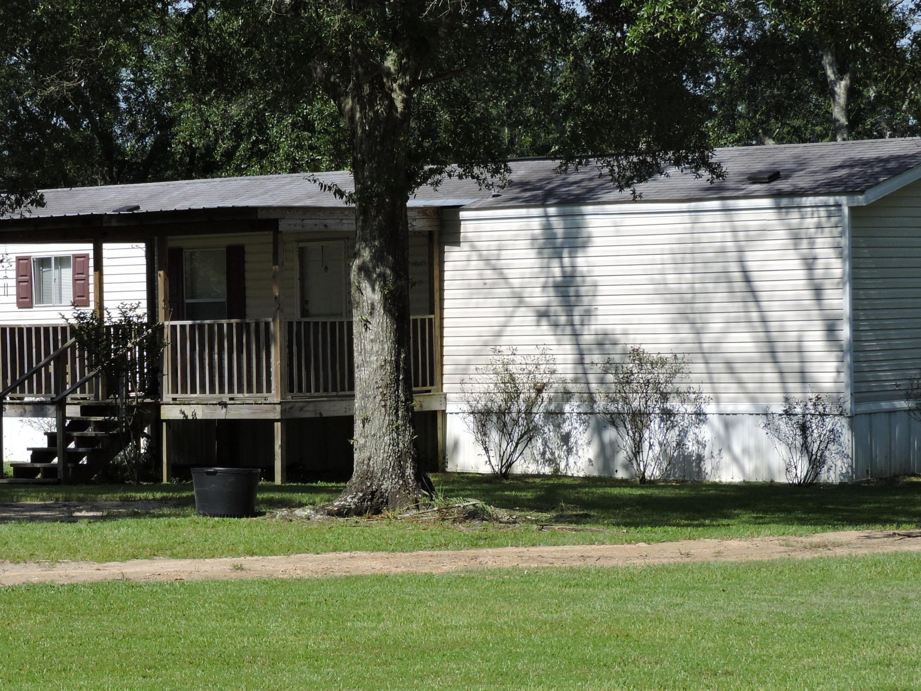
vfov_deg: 11.7
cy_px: 428
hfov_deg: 15.5
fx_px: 3379
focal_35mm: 127
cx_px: 272
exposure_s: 1/800
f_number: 3.9
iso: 100
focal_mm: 13.4
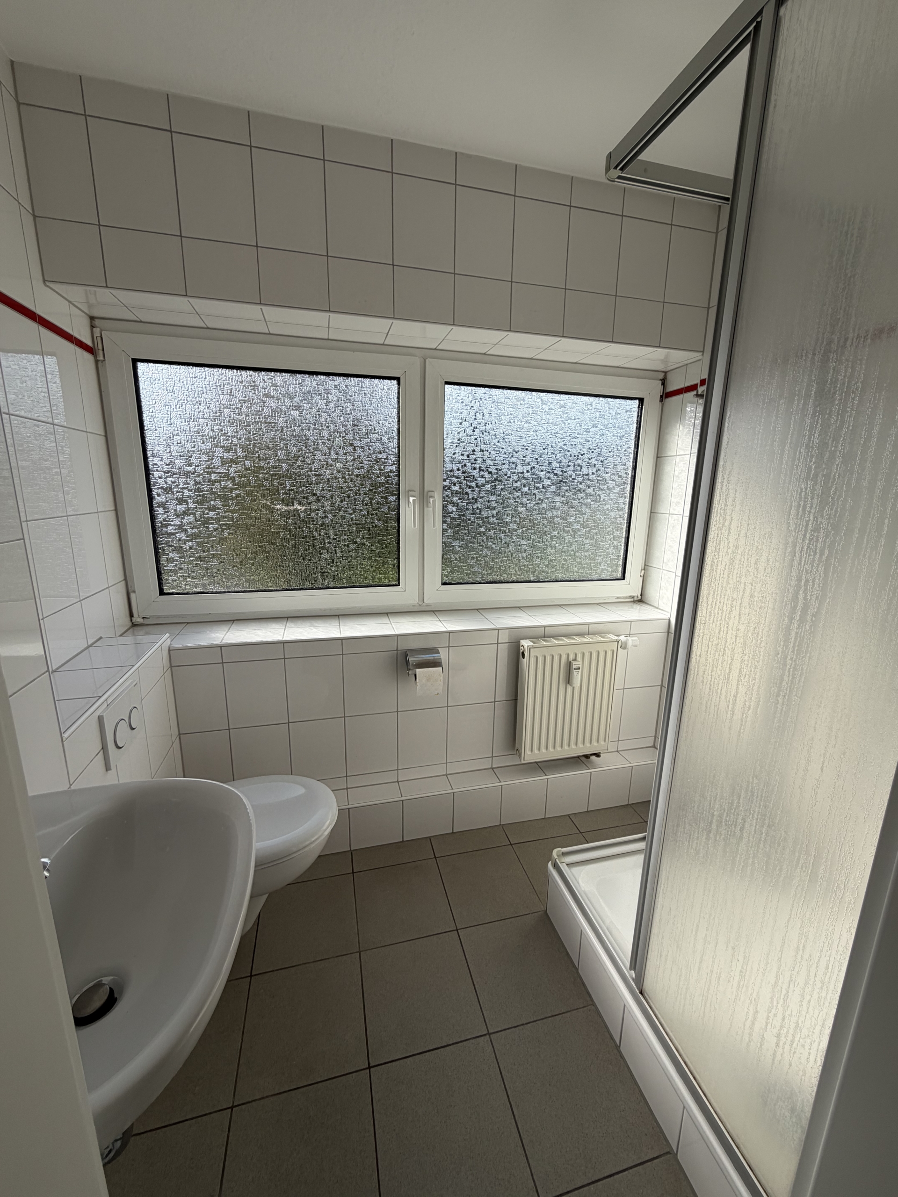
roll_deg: -1.0
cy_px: 598
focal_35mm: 14
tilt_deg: -12.7
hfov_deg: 85.7
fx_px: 484
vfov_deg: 102.1
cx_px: 449
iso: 40
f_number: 2.2
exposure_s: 1/770
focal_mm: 2.22
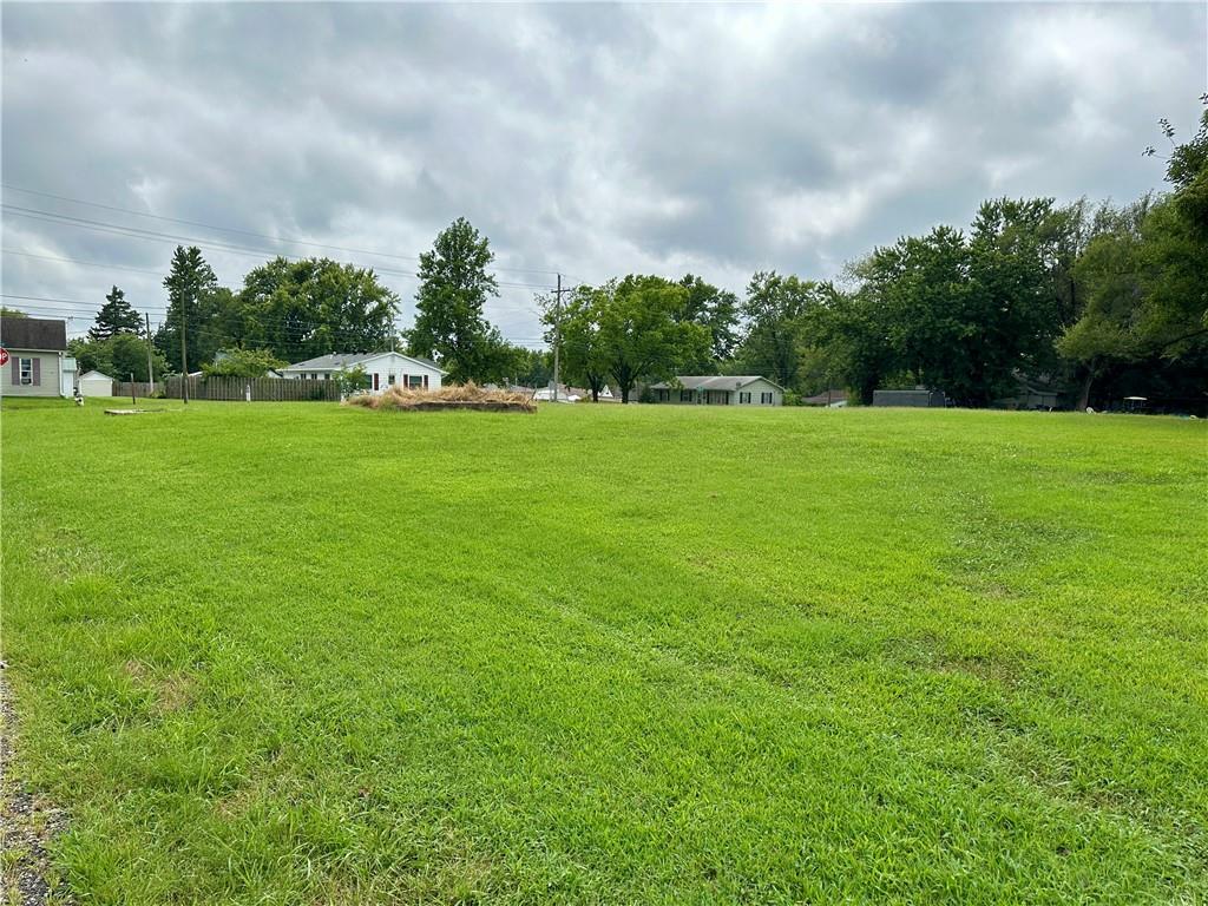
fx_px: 838
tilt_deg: -4.6
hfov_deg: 71.6
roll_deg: -1.1
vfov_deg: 56.8
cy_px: 453
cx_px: 604
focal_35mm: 24
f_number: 1.78
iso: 80
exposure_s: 1/6211
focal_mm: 6.86
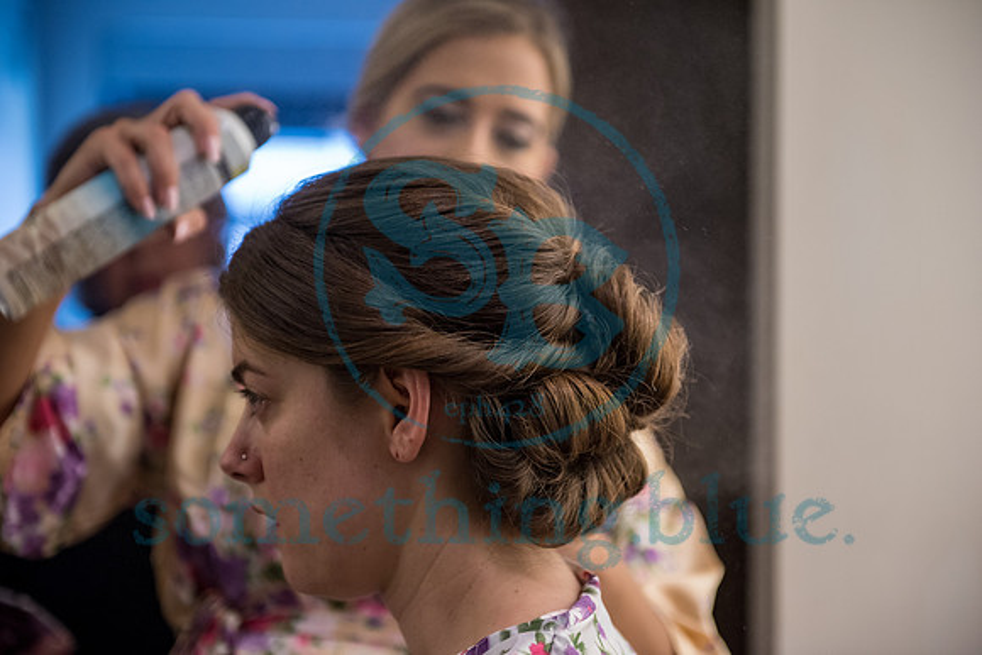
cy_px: 328
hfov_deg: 28.8
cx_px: 491
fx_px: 1910
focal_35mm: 70
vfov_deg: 19.5
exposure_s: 1/400
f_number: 2.8
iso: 1600
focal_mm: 70
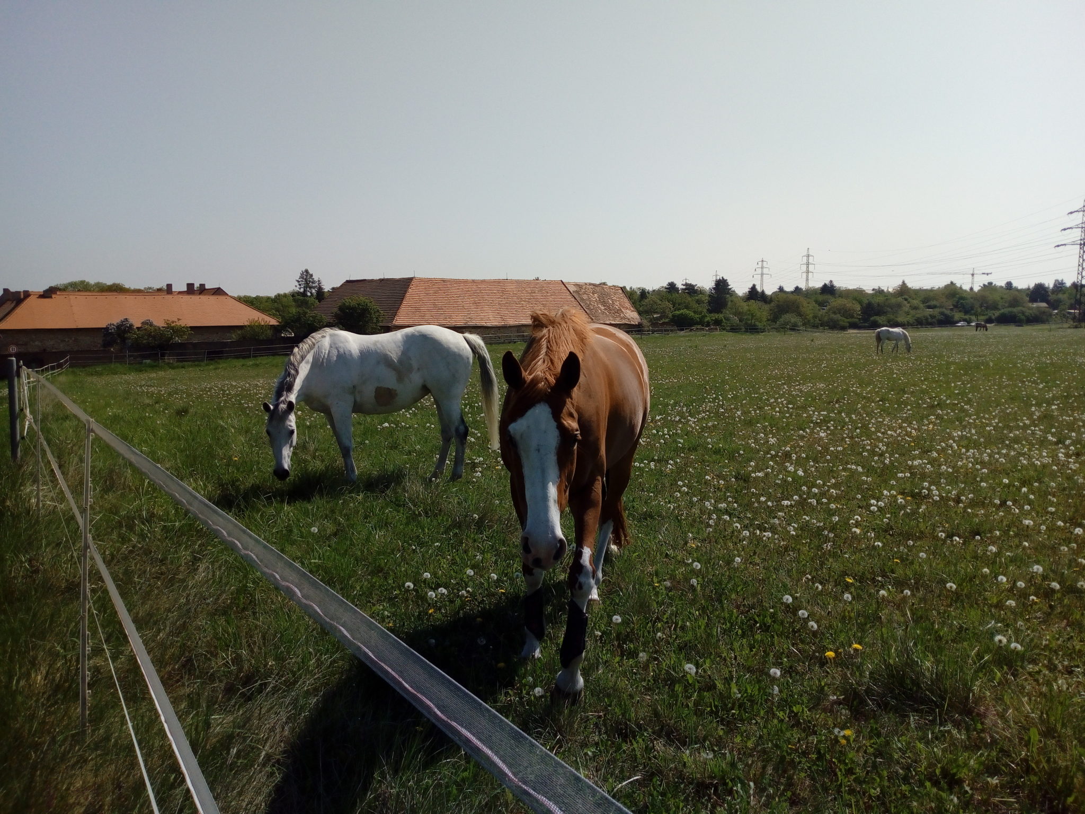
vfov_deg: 51.4
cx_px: 542
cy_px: 407
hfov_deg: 65.3
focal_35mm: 27
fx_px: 846
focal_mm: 3.5
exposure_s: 1/4082
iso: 121
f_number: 2
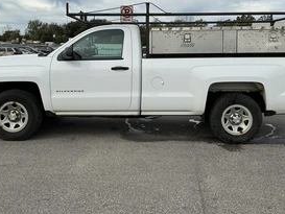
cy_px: 71
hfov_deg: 45.8
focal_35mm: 41
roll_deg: -0.4
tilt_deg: -2.4
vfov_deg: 34.8
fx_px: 338
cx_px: 145
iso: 25
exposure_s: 1/2227
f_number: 1.8
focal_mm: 3
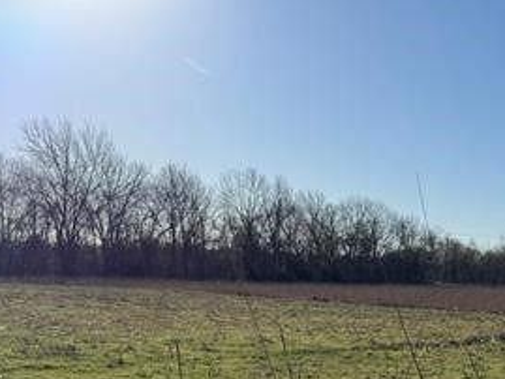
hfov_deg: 33.2
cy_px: 385
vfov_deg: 24.4
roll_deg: +0.5
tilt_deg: -8.6
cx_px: 370
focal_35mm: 57
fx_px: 832
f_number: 1.78
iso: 80
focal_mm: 6.76
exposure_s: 1/7092
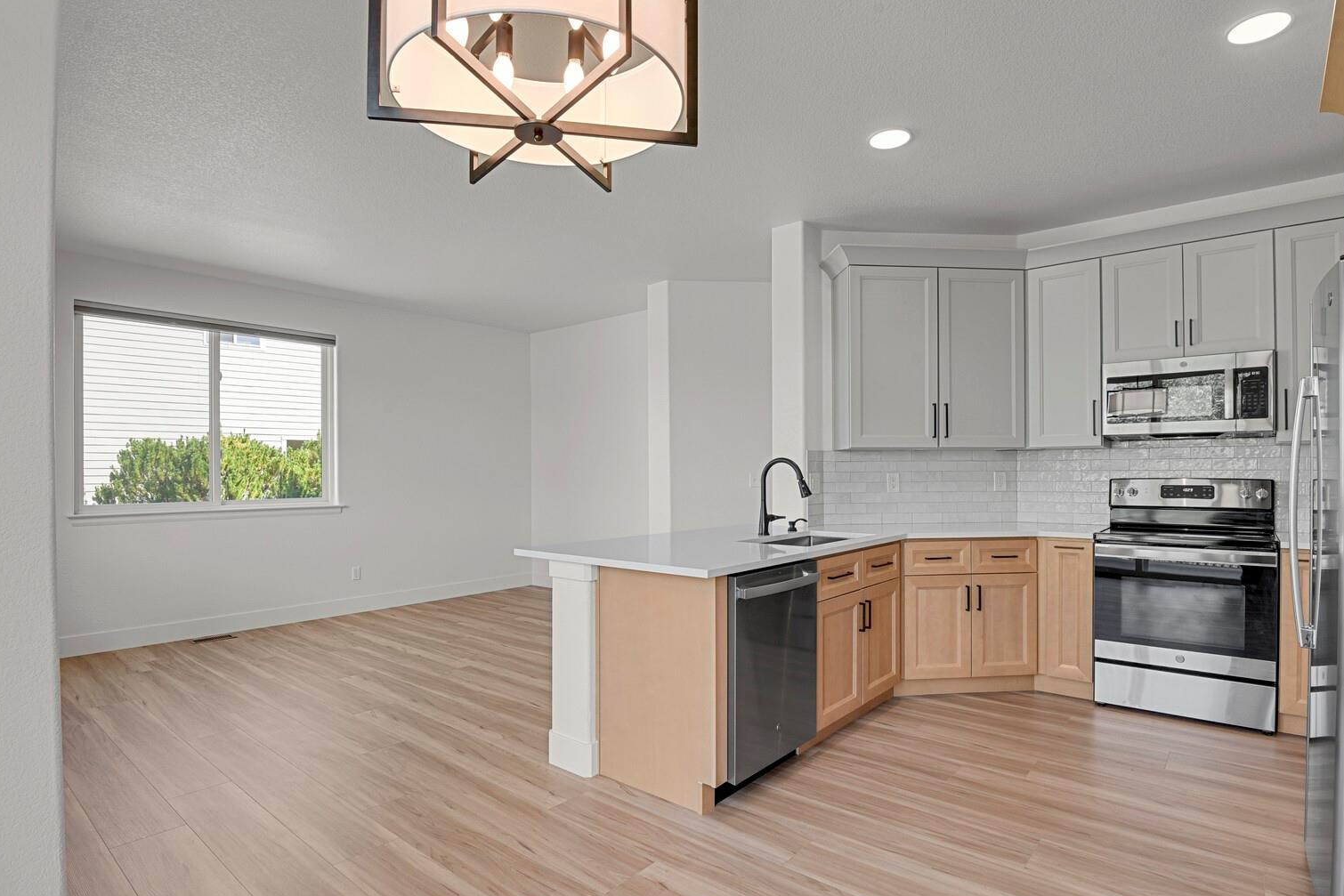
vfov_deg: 67.4
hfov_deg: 90.0
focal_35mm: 18
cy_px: 467
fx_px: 672
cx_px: 673
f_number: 8
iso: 250
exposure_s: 1
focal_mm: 17
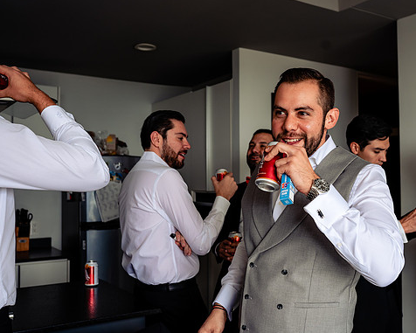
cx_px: 253
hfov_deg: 45.5
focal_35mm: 40
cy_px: 167
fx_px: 493
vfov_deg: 37.3
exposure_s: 1/250
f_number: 4
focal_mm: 35
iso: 500
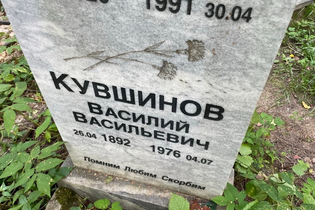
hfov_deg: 65.5
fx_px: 245
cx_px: 160
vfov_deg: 46.3
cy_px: 117
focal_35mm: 28
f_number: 1.6
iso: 100
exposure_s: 1/121
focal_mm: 4.2
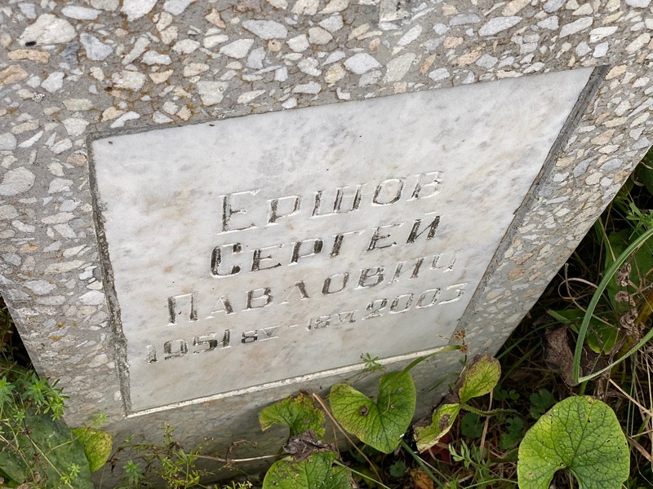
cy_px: 244
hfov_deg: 36.8
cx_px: 326
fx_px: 981
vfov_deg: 28.0
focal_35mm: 52
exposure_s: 1/255
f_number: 2
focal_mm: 6
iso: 20
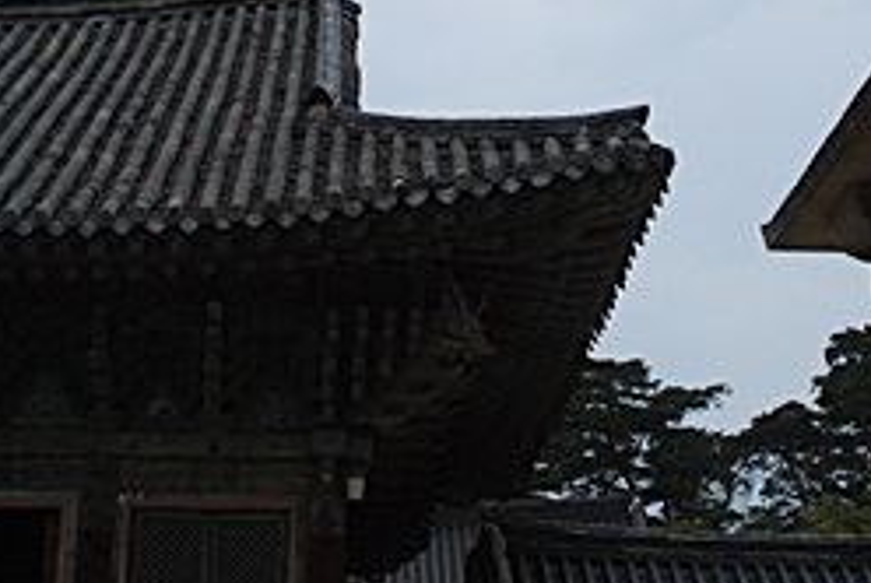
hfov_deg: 23.3
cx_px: 537
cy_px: 119
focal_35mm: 87
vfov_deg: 15.6
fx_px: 2107
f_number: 6.3
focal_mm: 18
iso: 400
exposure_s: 1/800
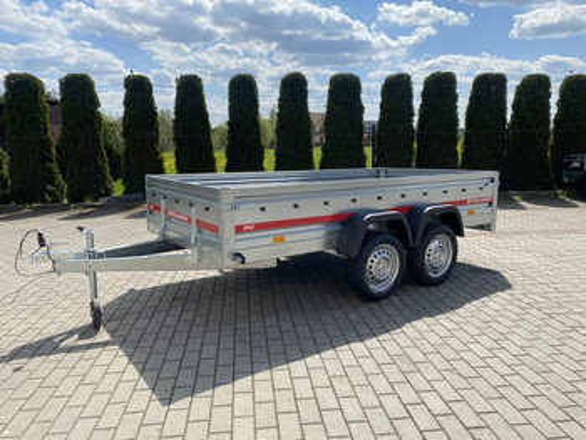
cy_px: 220
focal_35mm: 26
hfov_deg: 67.3
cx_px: 293
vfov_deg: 53.1
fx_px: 440
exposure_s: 1/3497
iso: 32
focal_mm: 4.25
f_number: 1.8
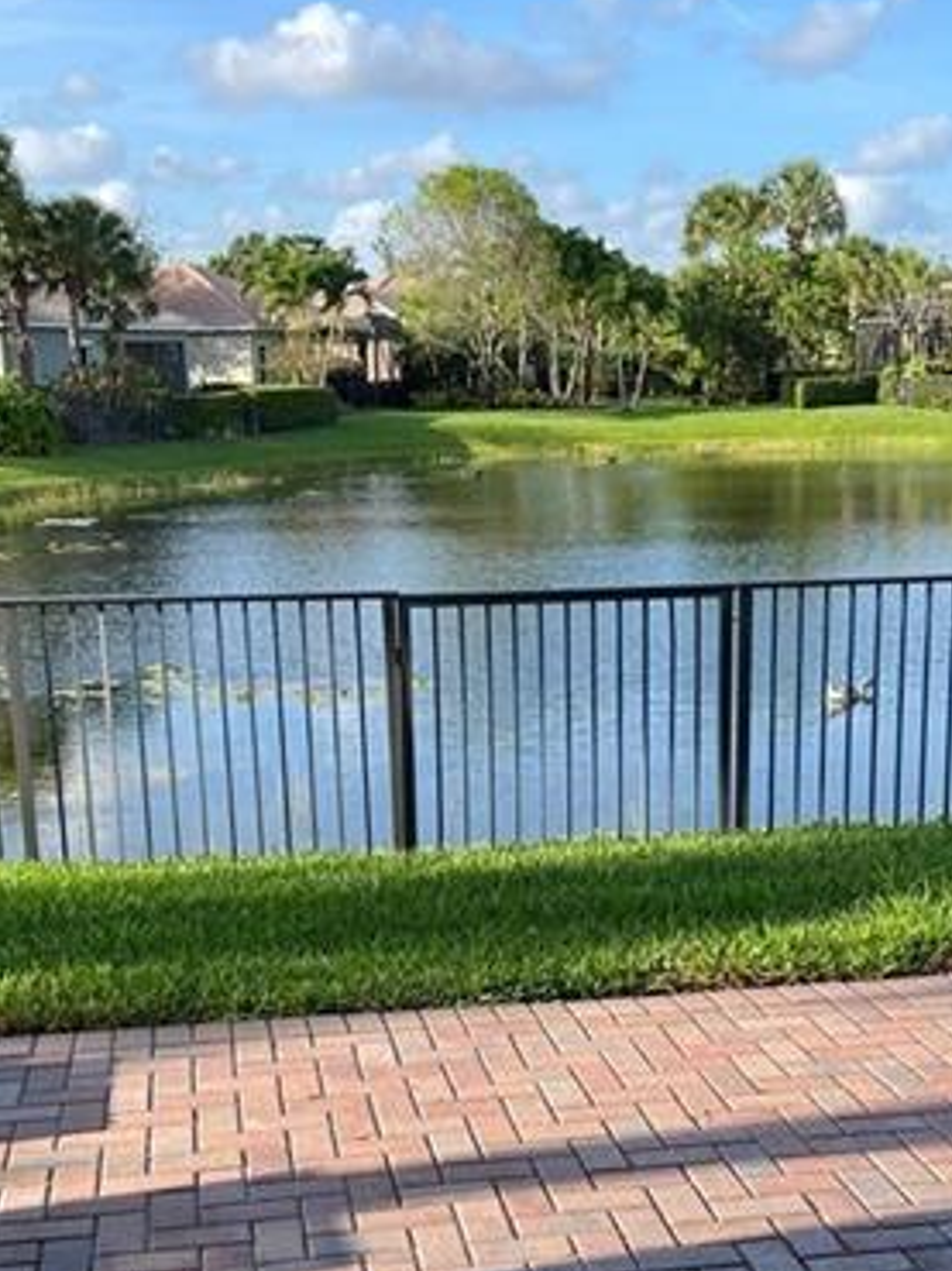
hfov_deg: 27.0
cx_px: 540
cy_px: 883
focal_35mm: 54
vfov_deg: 35.1
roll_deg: +1.2
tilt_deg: -15.2
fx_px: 1982
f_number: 1.5
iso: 50
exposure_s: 1/2123
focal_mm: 5.7
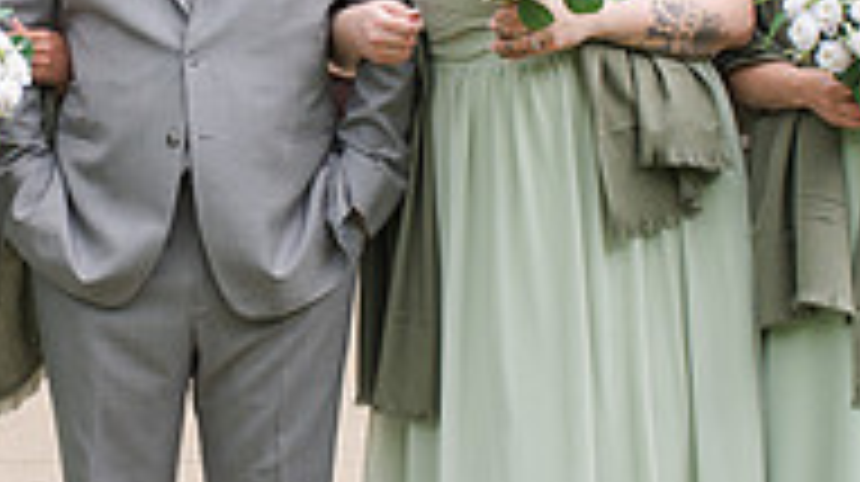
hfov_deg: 14.5
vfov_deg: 8.2
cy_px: 100
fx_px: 3349
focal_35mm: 147
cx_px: 102
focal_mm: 35
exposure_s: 1/640
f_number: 3.5
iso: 320
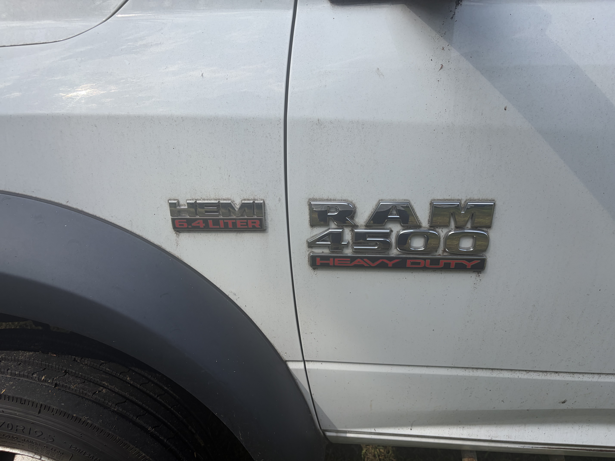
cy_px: 230
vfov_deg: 53.1
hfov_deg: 67.3
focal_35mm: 26
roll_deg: +0.7
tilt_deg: -27.1
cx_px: 308
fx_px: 462
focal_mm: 5.96
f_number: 1.6
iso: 50
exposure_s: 1/1706
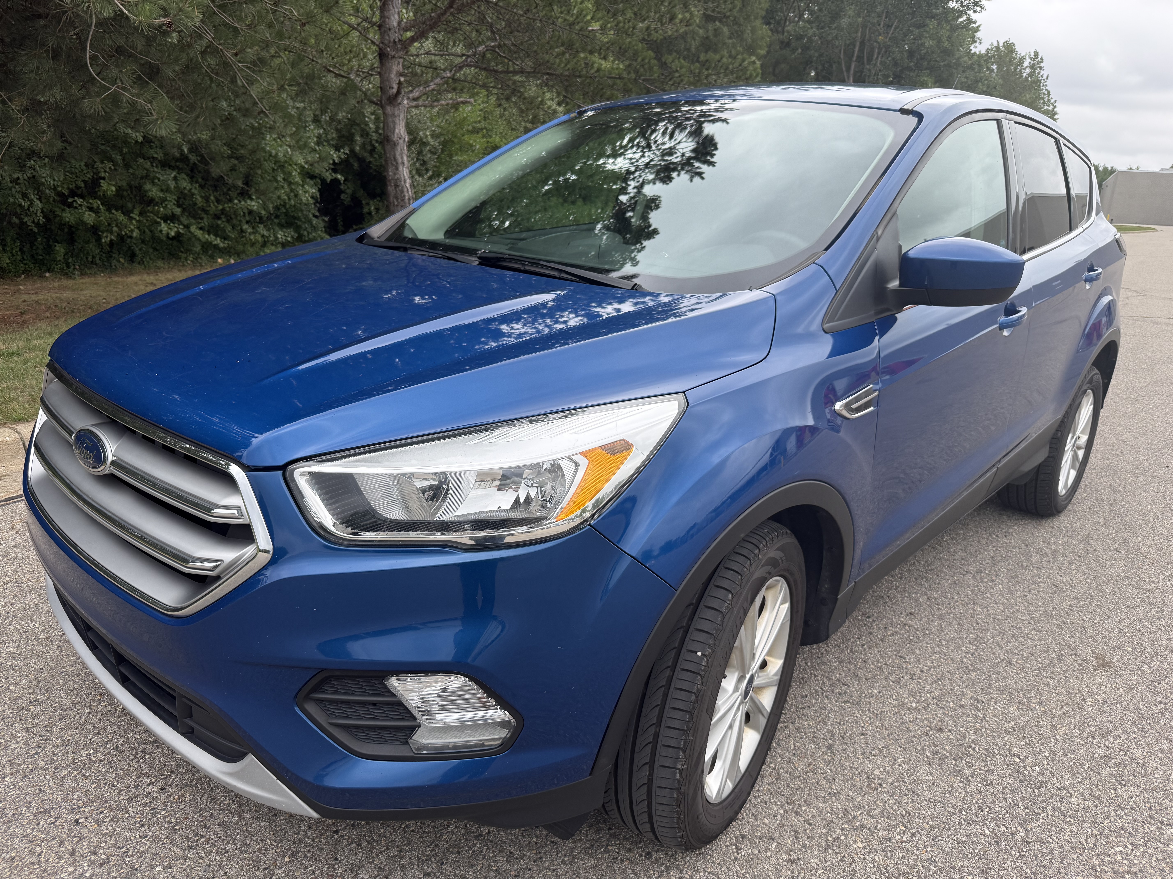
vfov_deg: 56.8
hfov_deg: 71.6
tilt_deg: -17.3
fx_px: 813
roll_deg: -3.0
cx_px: 586
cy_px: 440
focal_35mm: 24
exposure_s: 1/1192
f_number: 1.78
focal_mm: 6.76
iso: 100
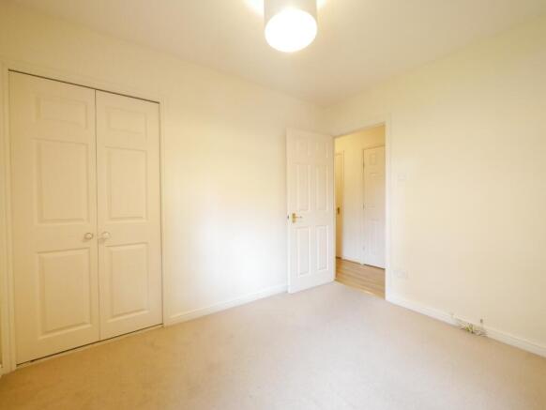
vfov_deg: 85.7
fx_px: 221
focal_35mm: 14
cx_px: 273
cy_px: 205
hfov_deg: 102.0
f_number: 4
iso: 3200
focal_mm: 7
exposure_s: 1/50
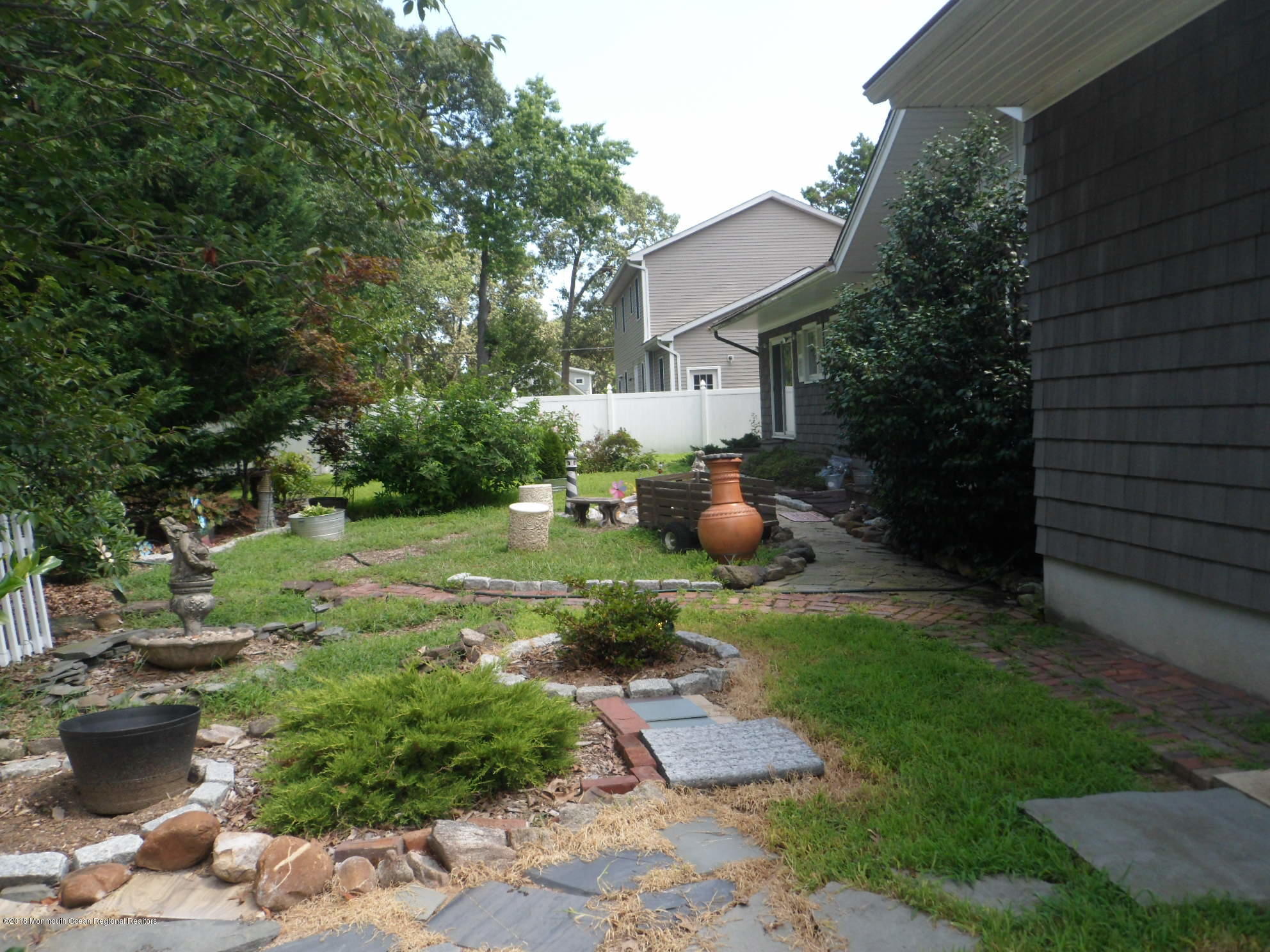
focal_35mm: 27
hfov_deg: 65.3
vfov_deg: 51.4
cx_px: 635
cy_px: 476
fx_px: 991
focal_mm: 4.9
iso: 80
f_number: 3.3
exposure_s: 1/250
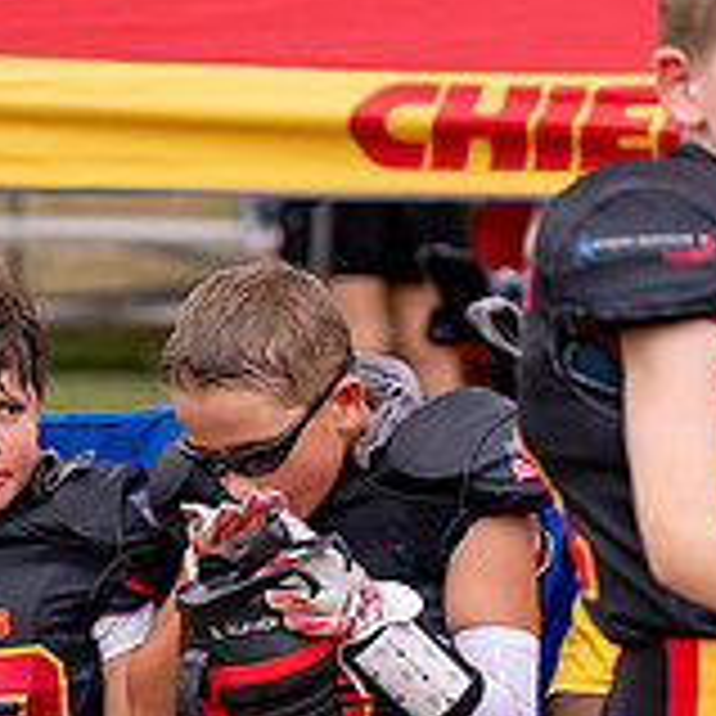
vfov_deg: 5.7
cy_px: 464
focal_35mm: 308
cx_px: -5
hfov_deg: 5.7
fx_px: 7208
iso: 100
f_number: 2.8
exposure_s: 1/1600
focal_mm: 91
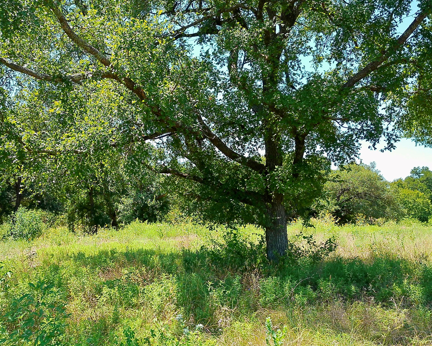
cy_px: 172
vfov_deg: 51.5
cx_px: 213
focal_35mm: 28
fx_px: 358
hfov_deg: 62.2
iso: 100
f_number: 2
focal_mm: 6.8
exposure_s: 1/790
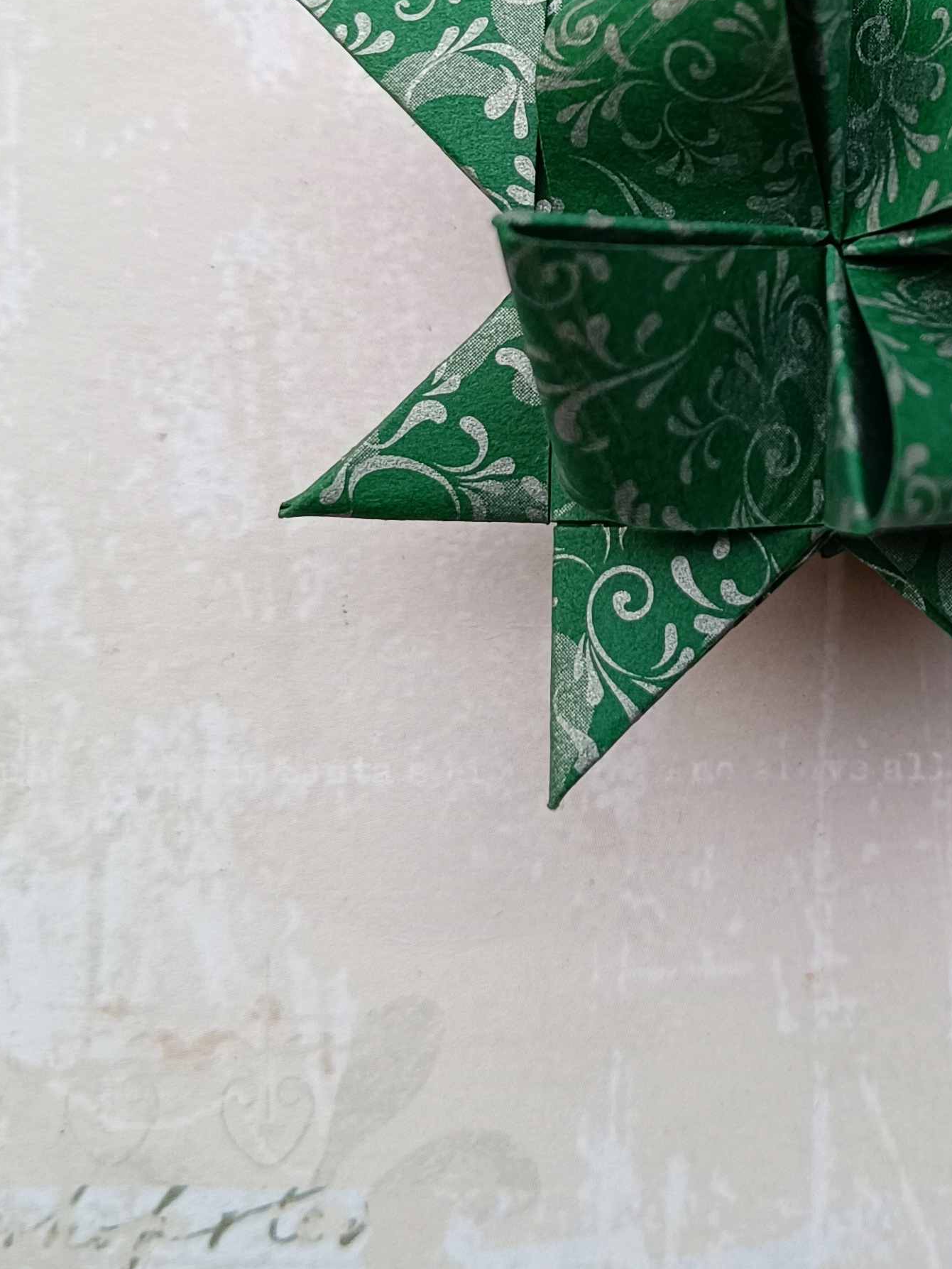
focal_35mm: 55
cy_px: 401
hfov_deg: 25.9
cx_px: 813
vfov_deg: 34.5
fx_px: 2016
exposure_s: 1/115
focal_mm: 5.59
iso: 50
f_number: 1.88
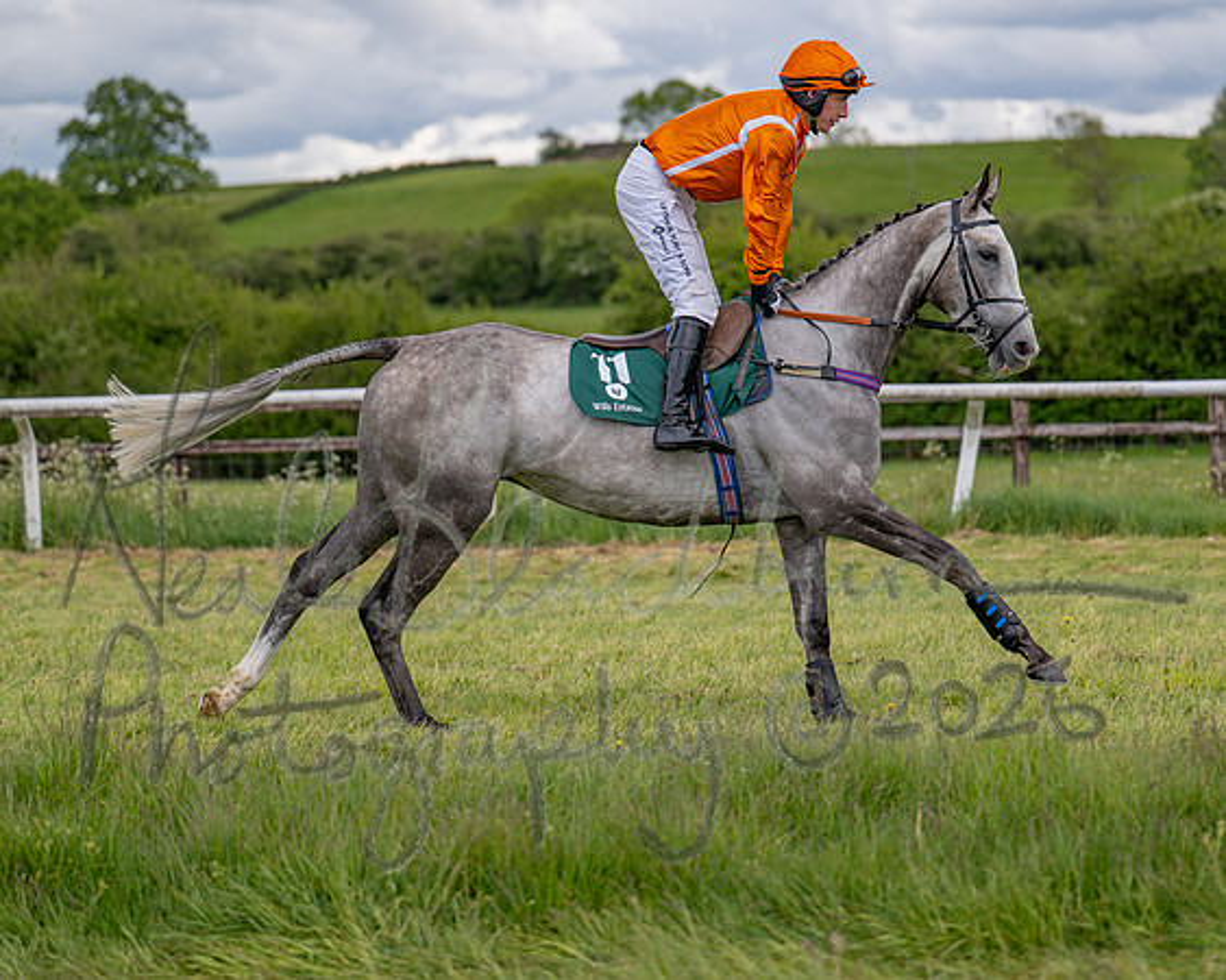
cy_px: 490
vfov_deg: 14.4
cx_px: 613
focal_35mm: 107
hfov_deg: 18.0
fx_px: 3881
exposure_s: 1/2000
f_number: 2.8
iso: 200
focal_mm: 95
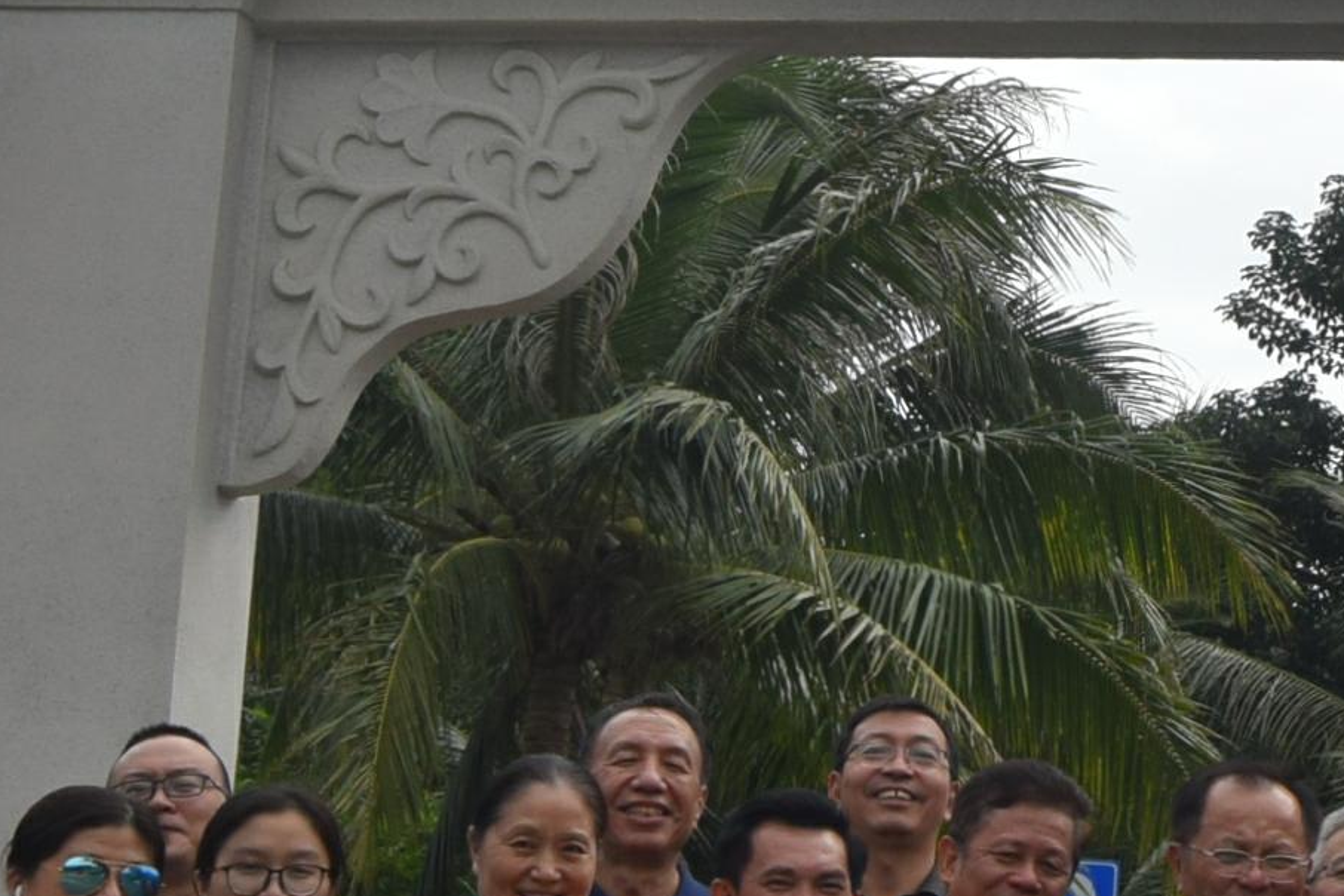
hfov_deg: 14.2
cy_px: 153
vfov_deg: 10.2
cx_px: 2062
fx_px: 5002
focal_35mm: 134
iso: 200
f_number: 10
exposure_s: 1/400
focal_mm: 18
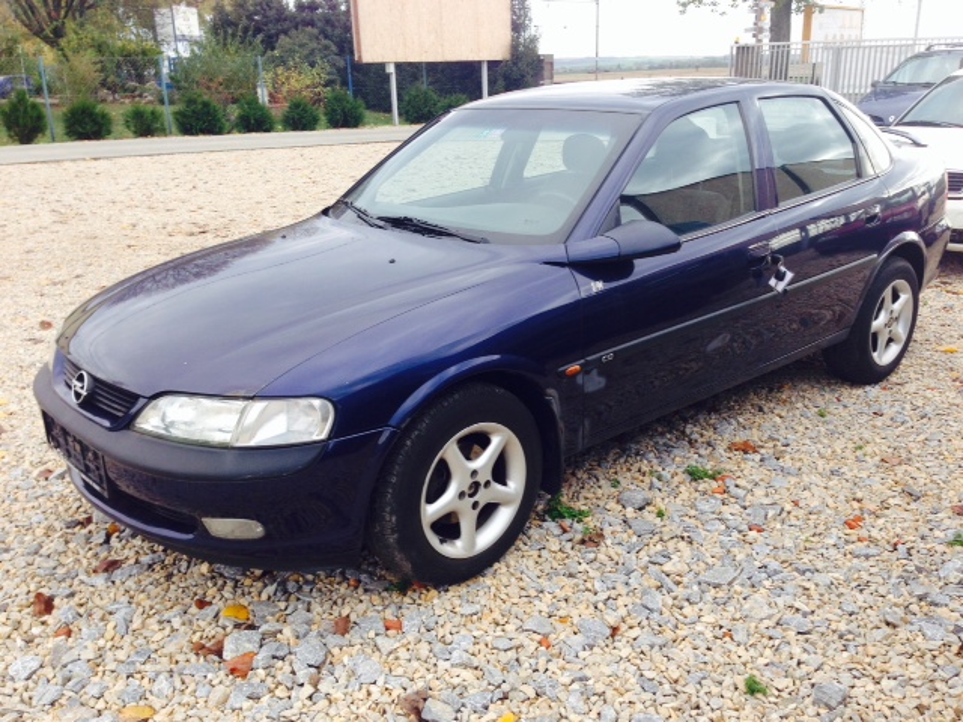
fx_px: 918
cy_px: 361
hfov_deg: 55.4
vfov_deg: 42.9
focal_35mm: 33
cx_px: 482
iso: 50
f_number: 2.4
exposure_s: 1/140
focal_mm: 4.12
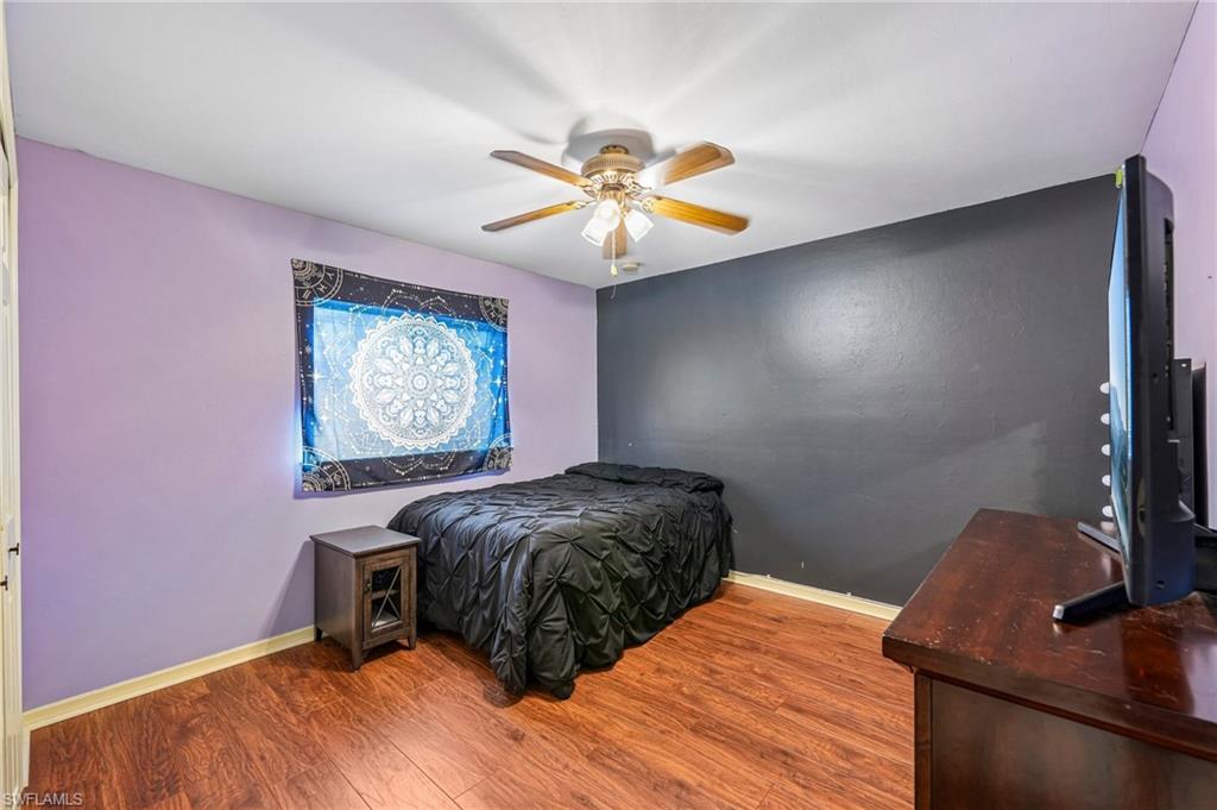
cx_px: 608
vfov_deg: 81.1
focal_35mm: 14
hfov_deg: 104.3
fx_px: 473
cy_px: 405
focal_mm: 14
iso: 400
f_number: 8
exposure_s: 1/2.5
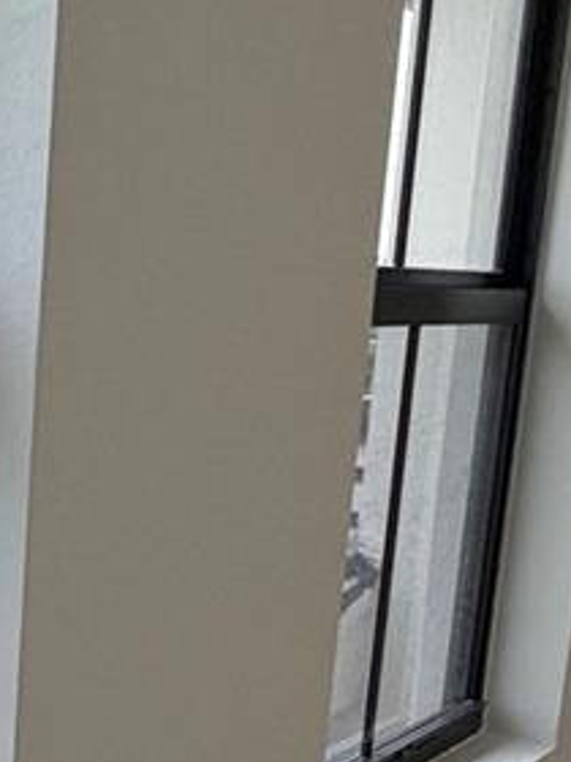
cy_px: 563
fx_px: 1320
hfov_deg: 20.5
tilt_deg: -9.1
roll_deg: -1.9
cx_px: -310
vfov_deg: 31.7
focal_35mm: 60
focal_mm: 2.22
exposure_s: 1/120
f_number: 2.2
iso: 200
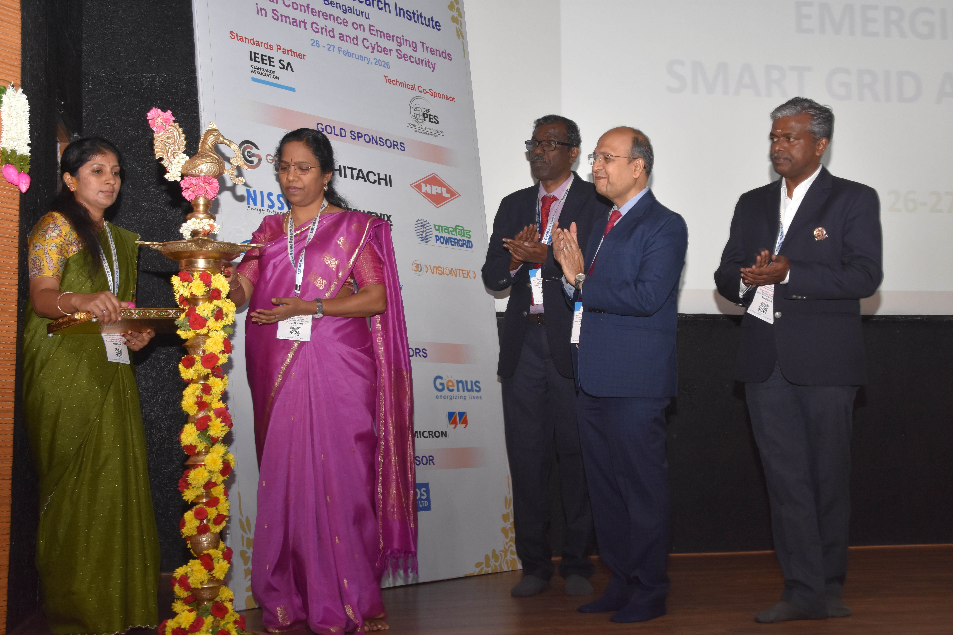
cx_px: 476
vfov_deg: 30.8
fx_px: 1151
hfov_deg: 45.0
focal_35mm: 44
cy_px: 318
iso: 1250
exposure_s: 1/60
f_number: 8
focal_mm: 29
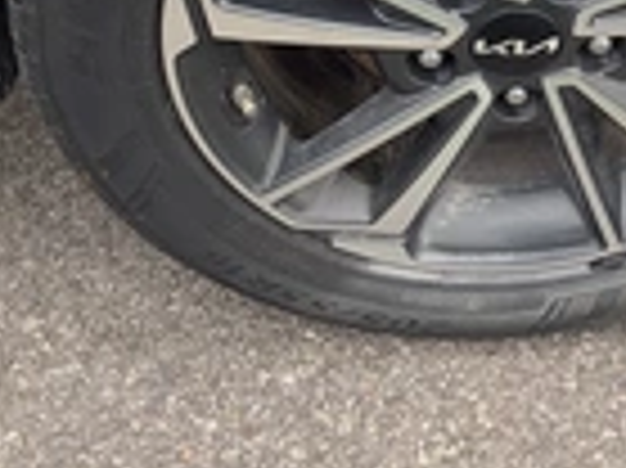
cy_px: -76
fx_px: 1608
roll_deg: -2.9
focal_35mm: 89
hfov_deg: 21.8
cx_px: 495
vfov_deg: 16.0
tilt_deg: -39.4
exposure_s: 1/120
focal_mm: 3.3
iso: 32
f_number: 2.4
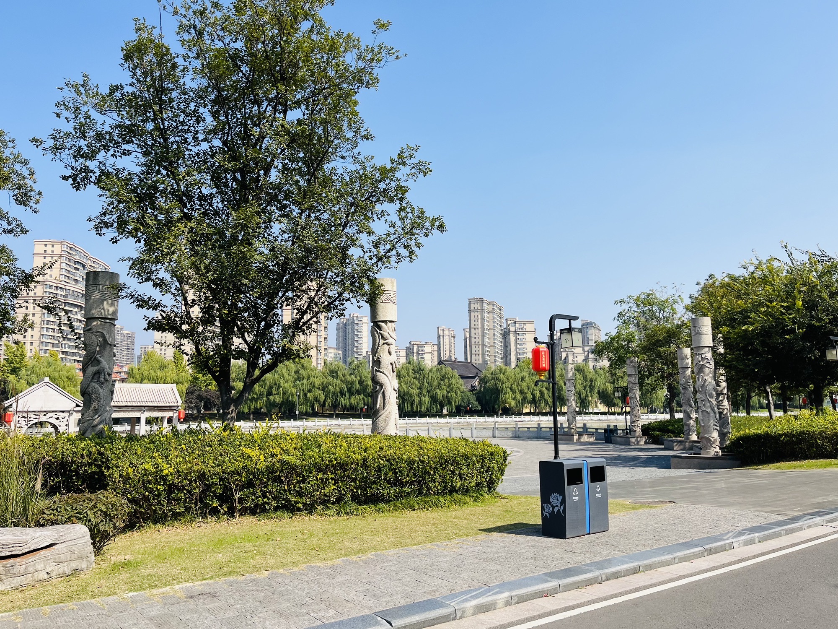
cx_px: 419
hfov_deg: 67.3
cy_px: 314
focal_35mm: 26
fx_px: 629
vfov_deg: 53.1
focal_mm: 5.1
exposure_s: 1/3521
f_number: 1.6
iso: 50
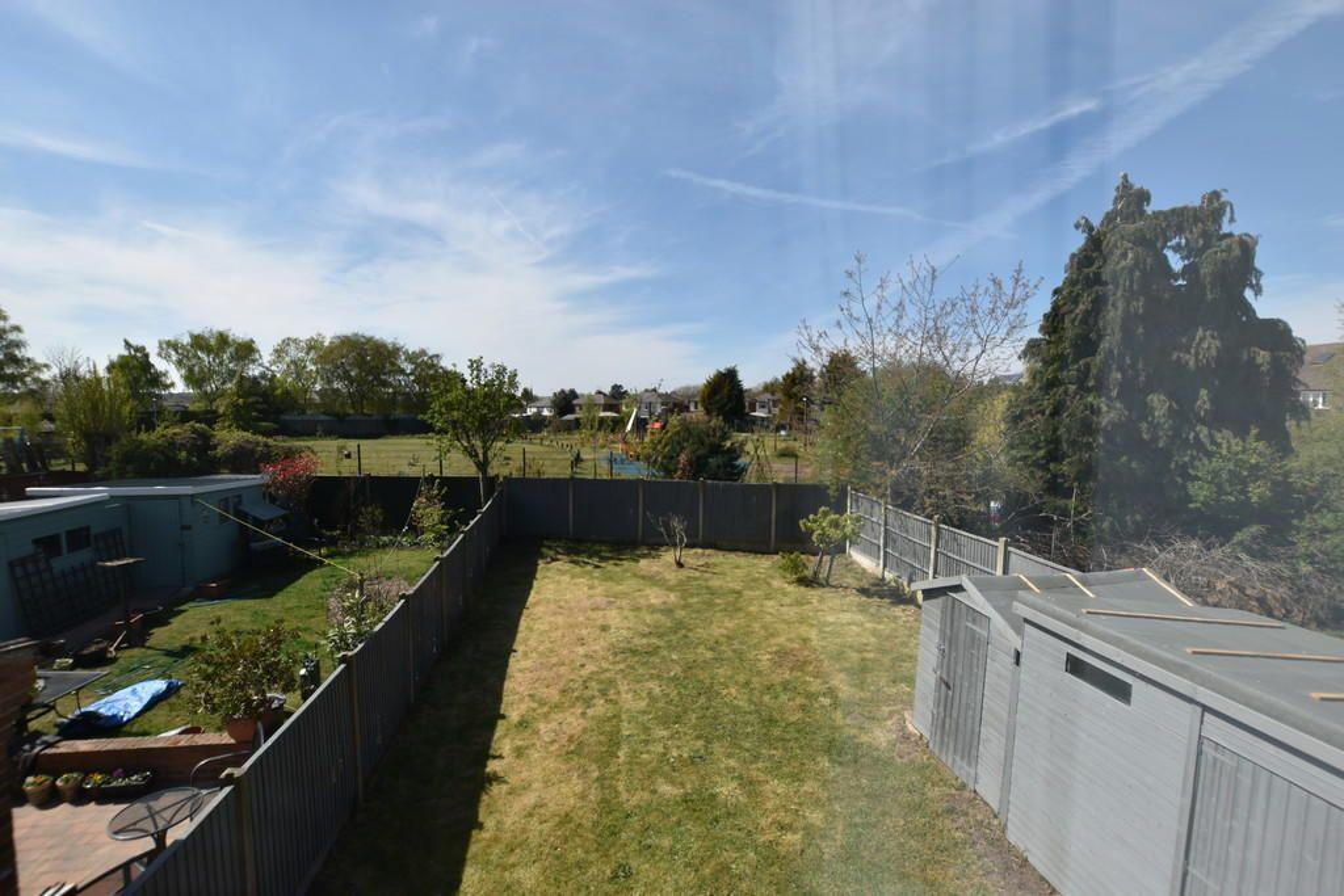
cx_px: 672
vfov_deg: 77.3
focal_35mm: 15
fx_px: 560
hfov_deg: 100.4
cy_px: 448
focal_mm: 10
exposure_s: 1/250
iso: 100
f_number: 8
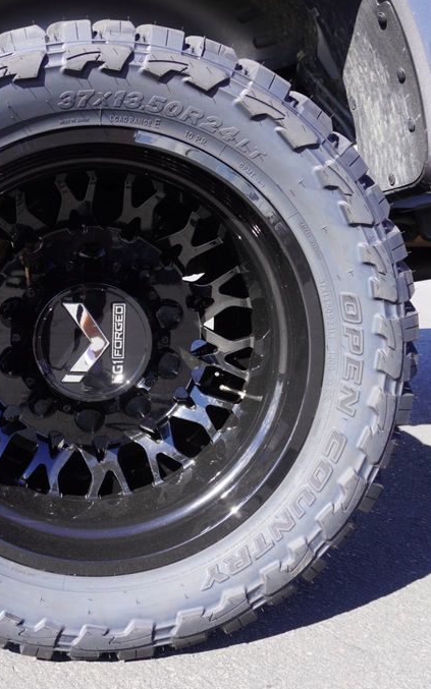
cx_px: 86
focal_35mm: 37
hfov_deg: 33.4
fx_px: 696
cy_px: 344
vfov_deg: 52.8
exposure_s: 1/100
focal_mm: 16
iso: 100
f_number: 6.3
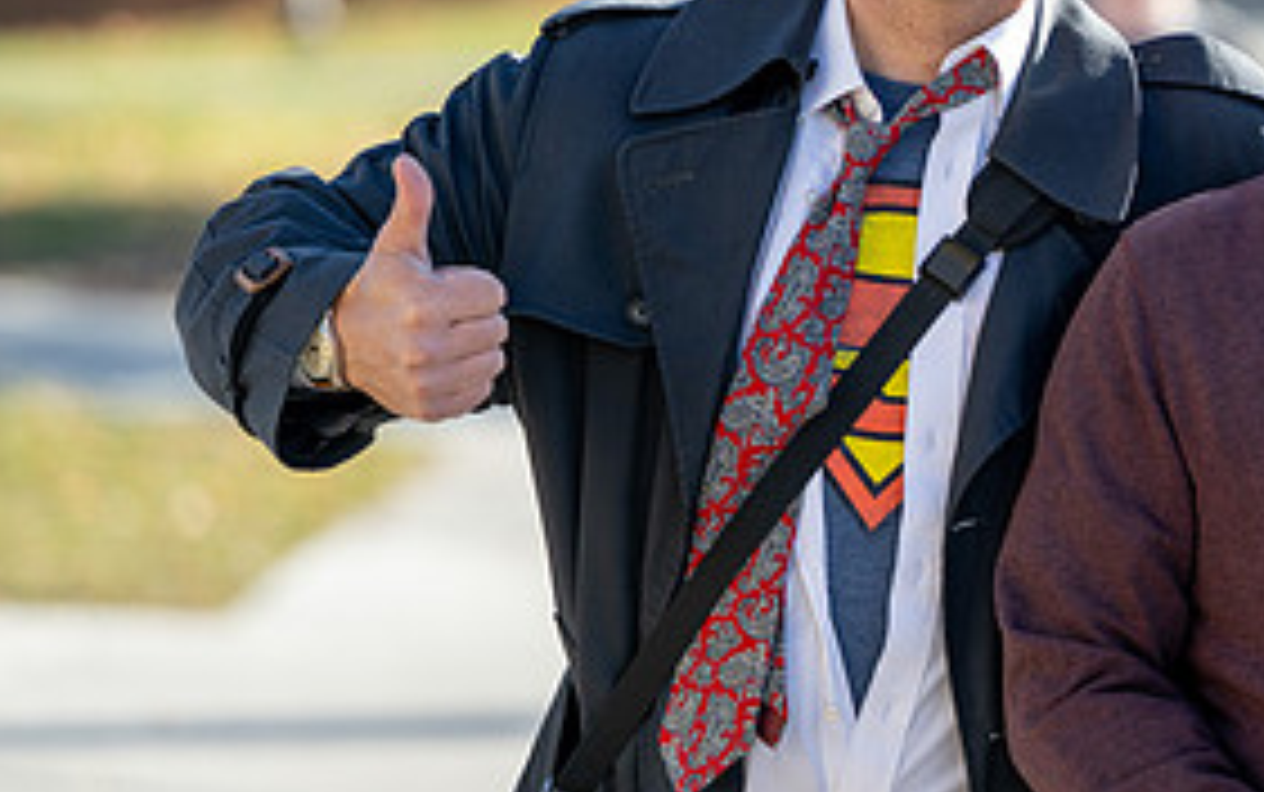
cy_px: 214
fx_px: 10375
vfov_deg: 4.4
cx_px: 1217
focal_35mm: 301
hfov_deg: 6.9
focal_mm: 135
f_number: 2.8
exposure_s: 1/1000
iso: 125
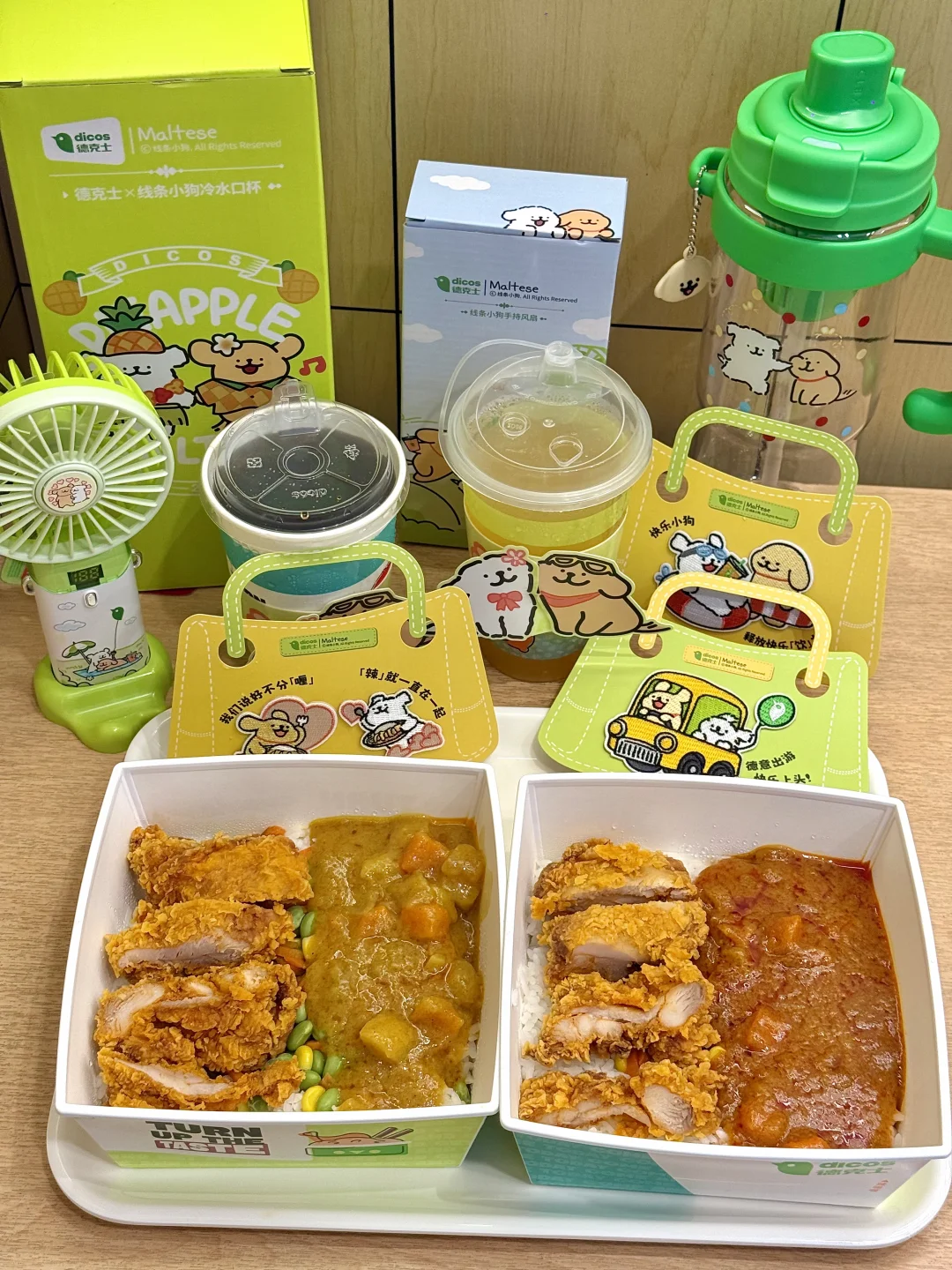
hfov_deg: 30.3
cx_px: 476
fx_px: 1760
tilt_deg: -46.4
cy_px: 635
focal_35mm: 48
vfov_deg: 39.7
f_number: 1.78
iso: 80
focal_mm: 6.76
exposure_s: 1/100
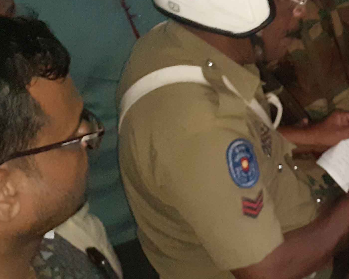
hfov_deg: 19.7
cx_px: 458
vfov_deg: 17.3
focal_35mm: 89
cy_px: 115
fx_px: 919
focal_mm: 3.6
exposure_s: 1/25
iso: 320
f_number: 1.9
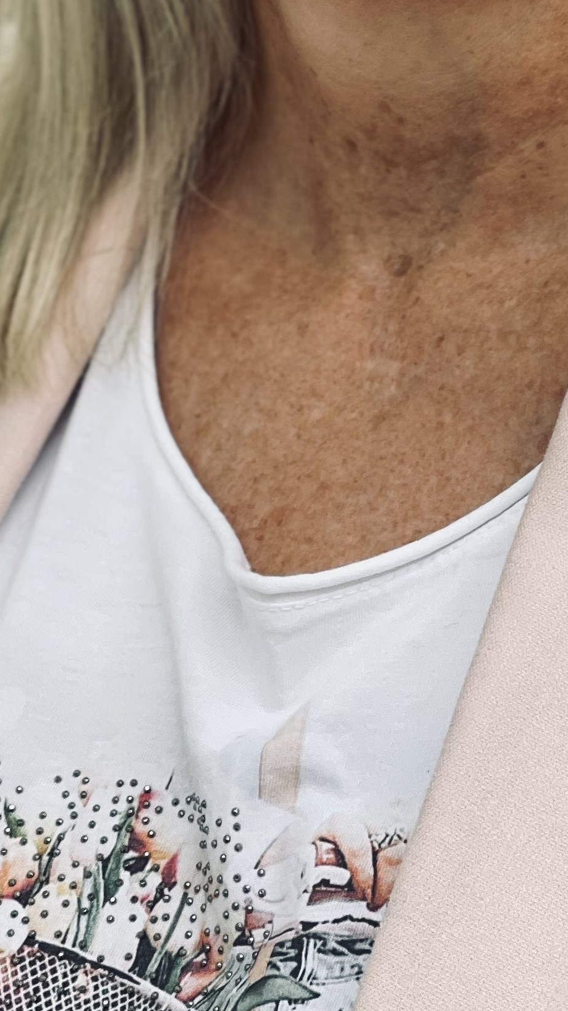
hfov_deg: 7.0
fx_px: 4608
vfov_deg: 12.4
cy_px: -5
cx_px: 434
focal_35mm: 172
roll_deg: -0.1
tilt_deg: -6.2
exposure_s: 1/121
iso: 32
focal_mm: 7.5
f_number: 2.2
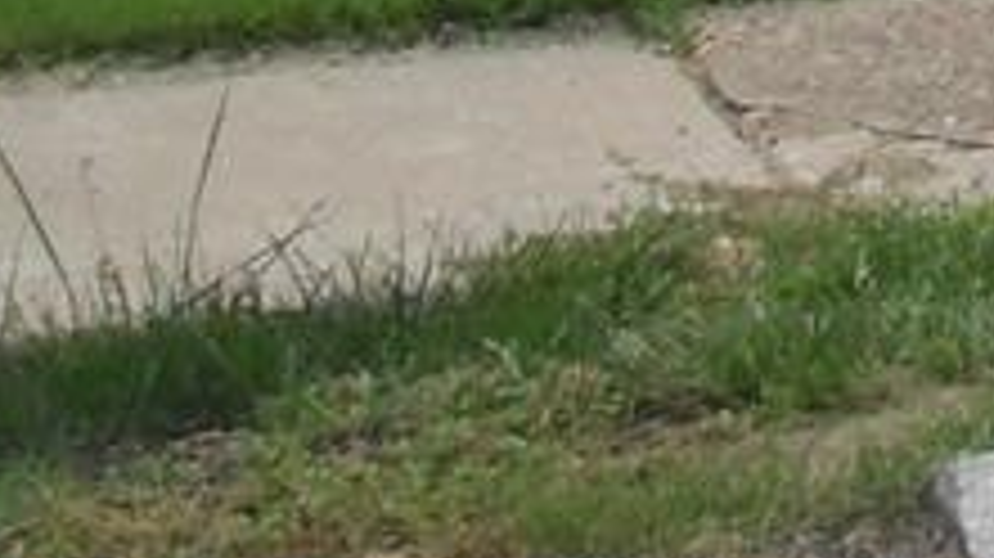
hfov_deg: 7.1
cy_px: -1642
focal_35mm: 276
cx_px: 2757
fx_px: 7270
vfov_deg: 4.1
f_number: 8.4
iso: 100
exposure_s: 1/180
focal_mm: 6.3
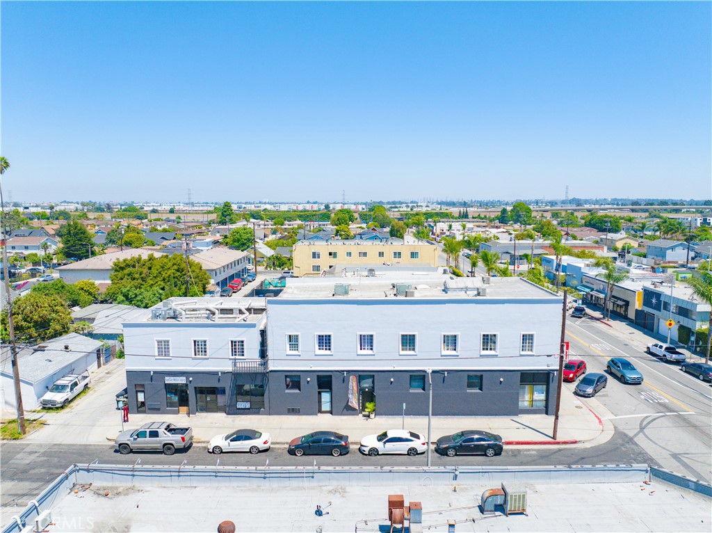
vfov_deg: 56.7
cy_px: 266
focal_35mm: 24
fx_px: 493
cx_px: 356
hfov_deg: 71.6
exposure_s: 1/2000
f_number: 2.8
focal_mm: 12.29
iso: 110
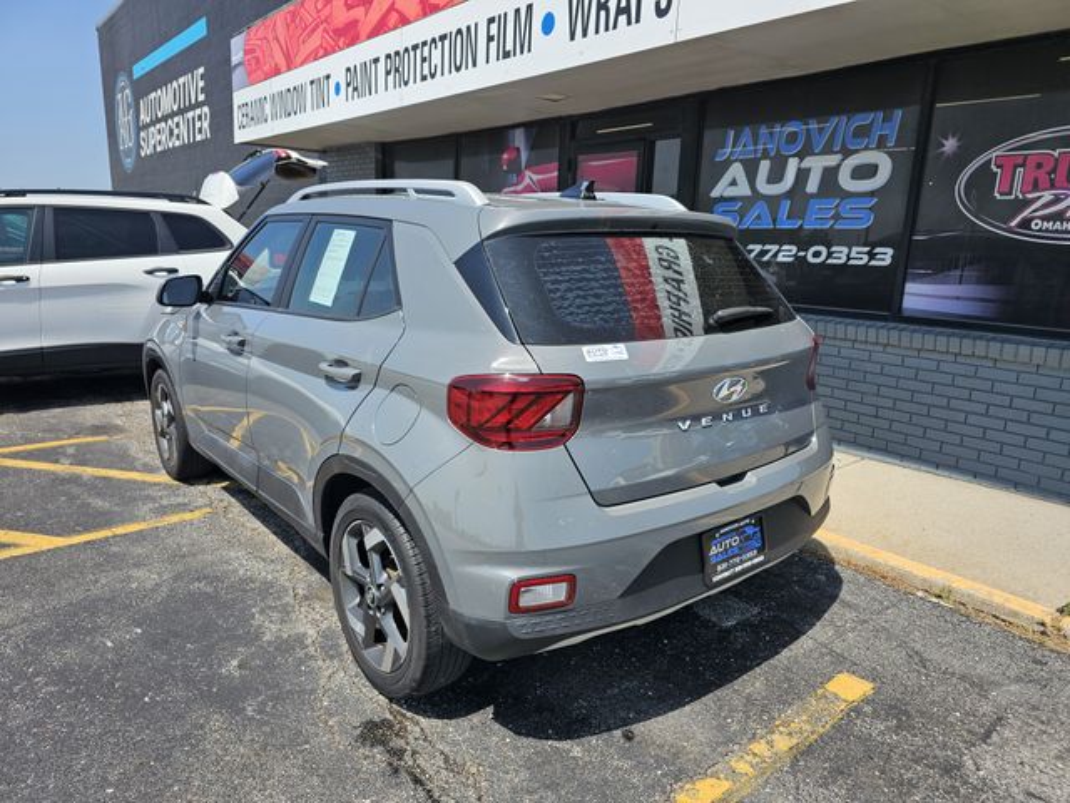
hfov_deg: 73.9
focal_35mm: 23
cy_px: 402
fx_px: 711
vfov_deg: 58.9
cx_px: 535
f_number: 1.7
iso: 10
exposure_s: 1/715
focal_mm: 6.3
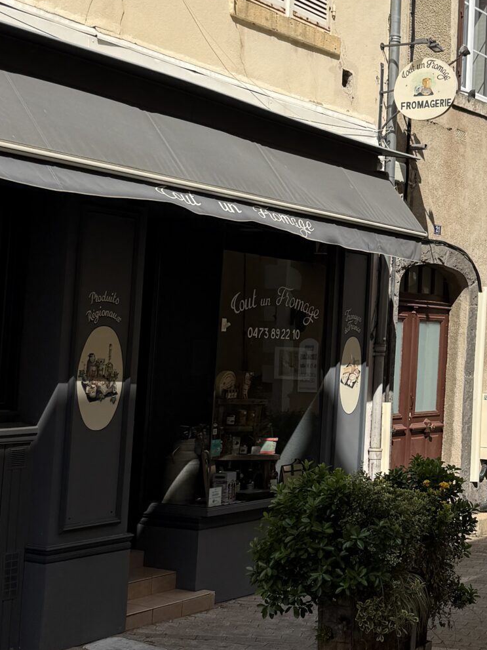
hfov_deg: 22.3
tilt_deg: +5.3
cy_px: 253
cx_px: 541
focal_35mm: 62
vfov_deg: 31.1
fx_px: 1163
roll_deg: -2.0
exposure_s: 1/7353
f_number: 1.78
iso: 80
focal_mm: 6.76
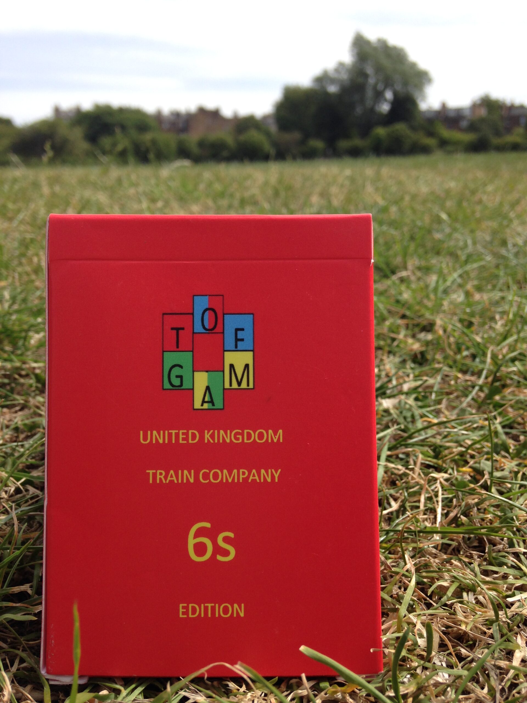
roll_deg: +1.7
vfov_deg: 55.4
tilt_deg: -15.7
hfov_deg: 42.9
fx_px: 670
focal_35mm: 33
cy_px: 352
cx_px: 264
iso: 50
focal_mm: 4.12
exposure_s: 1/1232
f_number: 2.4
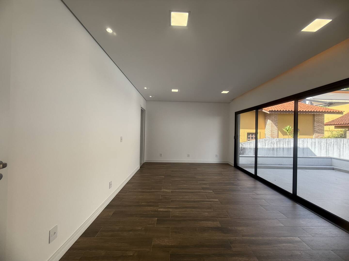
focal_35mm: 14
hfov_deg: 102.1
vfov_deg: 85.7
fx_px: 141
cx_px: 174
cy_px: 130
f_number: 2.2
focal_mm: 2.22
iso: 64
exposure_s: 1/381
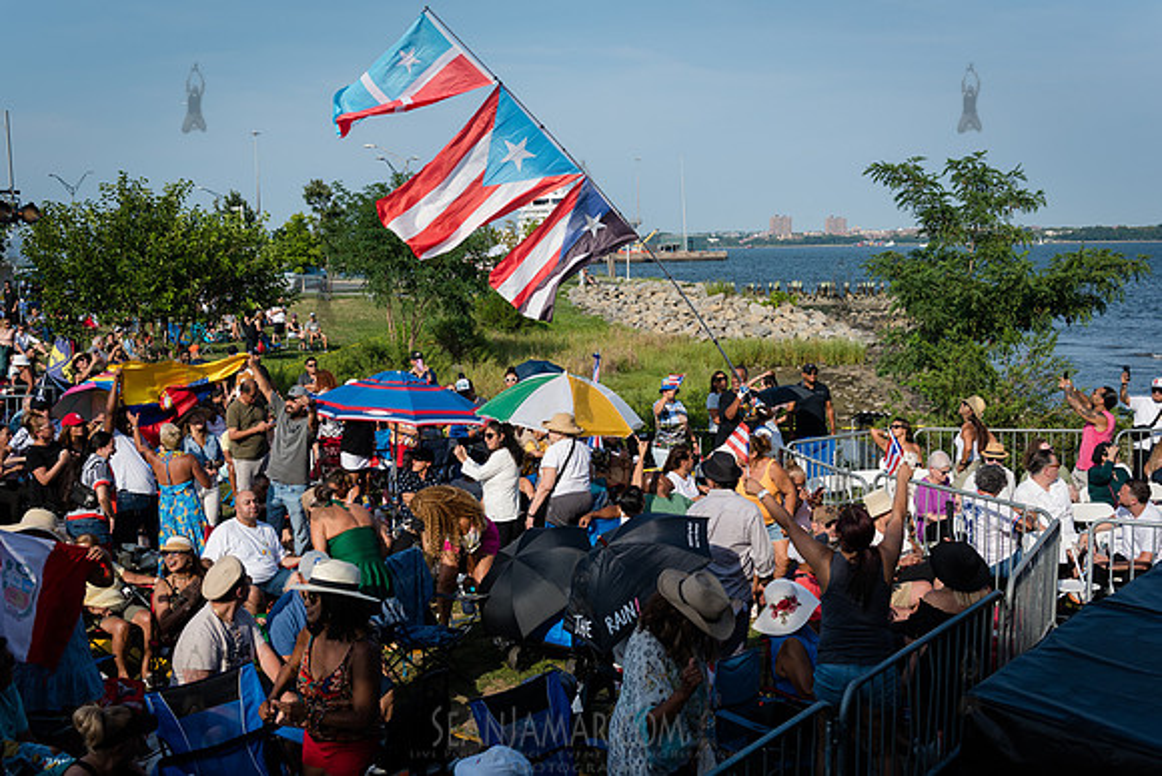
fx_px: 1258
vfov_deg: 34.3
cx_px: 581
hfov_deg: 49.6
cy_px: 388
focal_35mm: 39
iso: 500
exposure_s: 1/2500
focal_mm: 38
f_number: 5
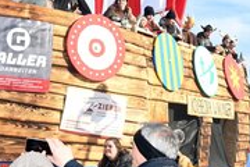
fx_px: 493
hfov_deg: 28.4
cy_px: 35
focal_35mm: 71
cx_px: 94
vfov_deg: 19.0
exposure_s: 1/200
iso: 1000
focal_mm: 32
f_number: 22
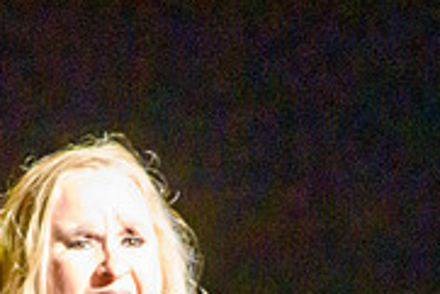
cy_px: 441
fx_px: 14140
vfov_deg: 1.2
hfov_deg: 1.8
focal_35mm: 1156
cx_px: 190
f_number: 6
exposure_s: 1/160
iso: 12800
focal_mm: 240
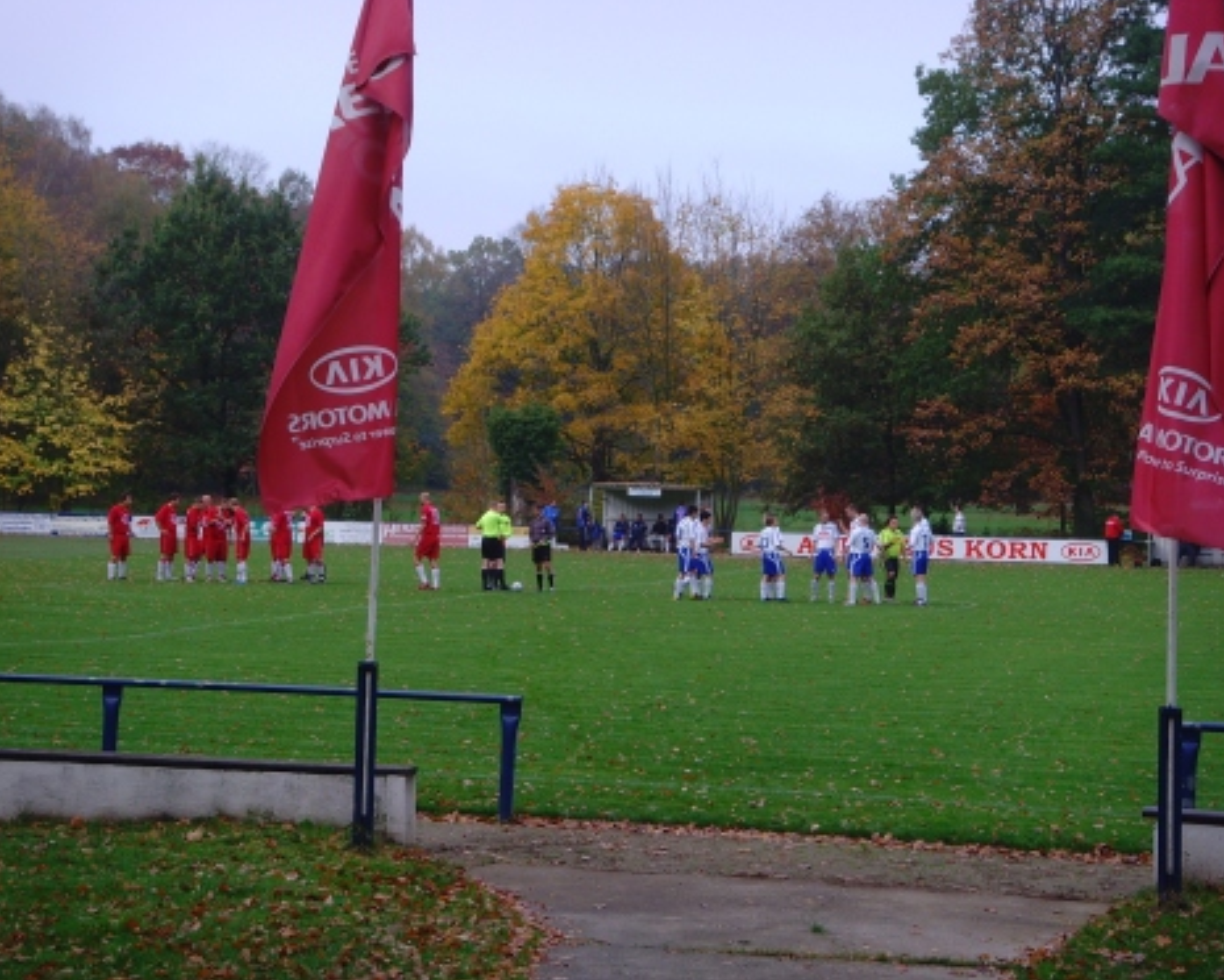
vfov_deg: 18.3
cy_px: 489
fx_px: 3043
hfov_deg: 22.7
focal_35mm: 84
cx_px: 603
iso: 80
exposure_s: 1/250
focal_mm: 13.7
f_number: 4.2
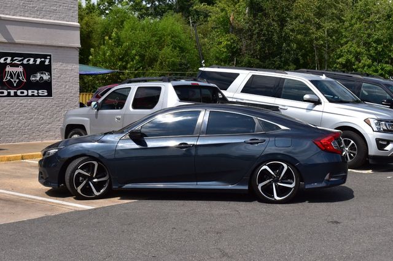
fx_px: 622
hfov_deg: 35.1
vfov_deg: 23.8
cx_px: 196
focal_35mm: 57
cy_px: 130
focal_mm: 38
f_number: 11
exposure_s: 1/500
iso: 220
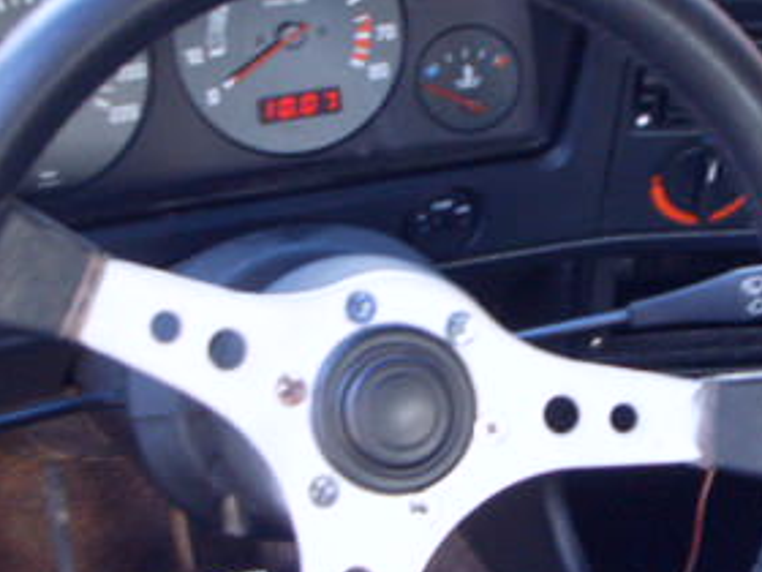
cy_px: 259
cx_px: 517
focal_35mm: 89
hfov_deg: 21.9
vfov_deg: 16.6
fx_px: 1959
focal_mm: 6.6
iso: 152
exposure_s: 1/30
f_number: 3.5
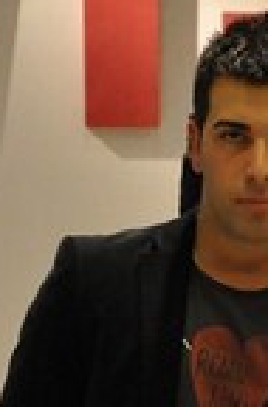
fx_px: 3543
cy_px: 690
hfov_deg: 4.3
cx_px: 241
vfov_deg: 6.4
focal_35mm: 315
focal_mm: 58
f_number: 6.3
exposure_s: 1/160
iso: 1600
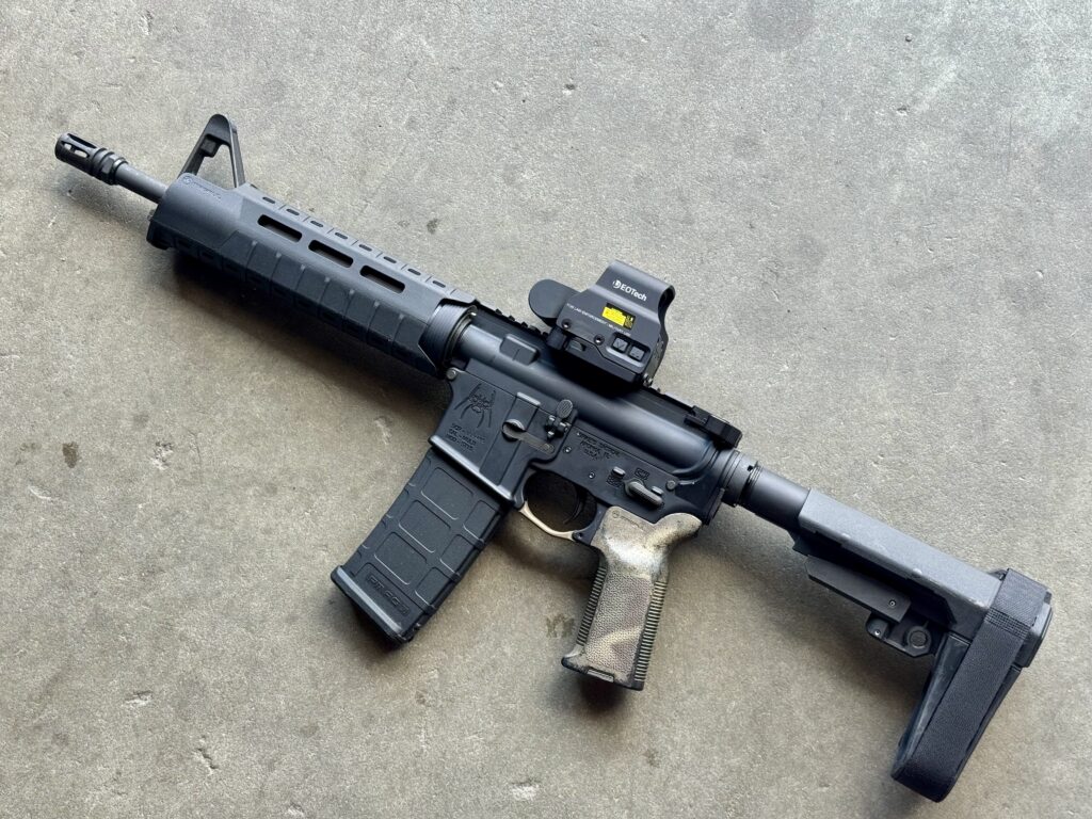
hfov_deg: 39.7
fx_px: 1514
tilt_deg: -78.8
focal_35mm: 48
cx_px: 546
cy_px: 410
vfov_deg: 30.3
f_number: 1.78
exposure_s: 1/170
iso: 64
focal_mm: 6.76
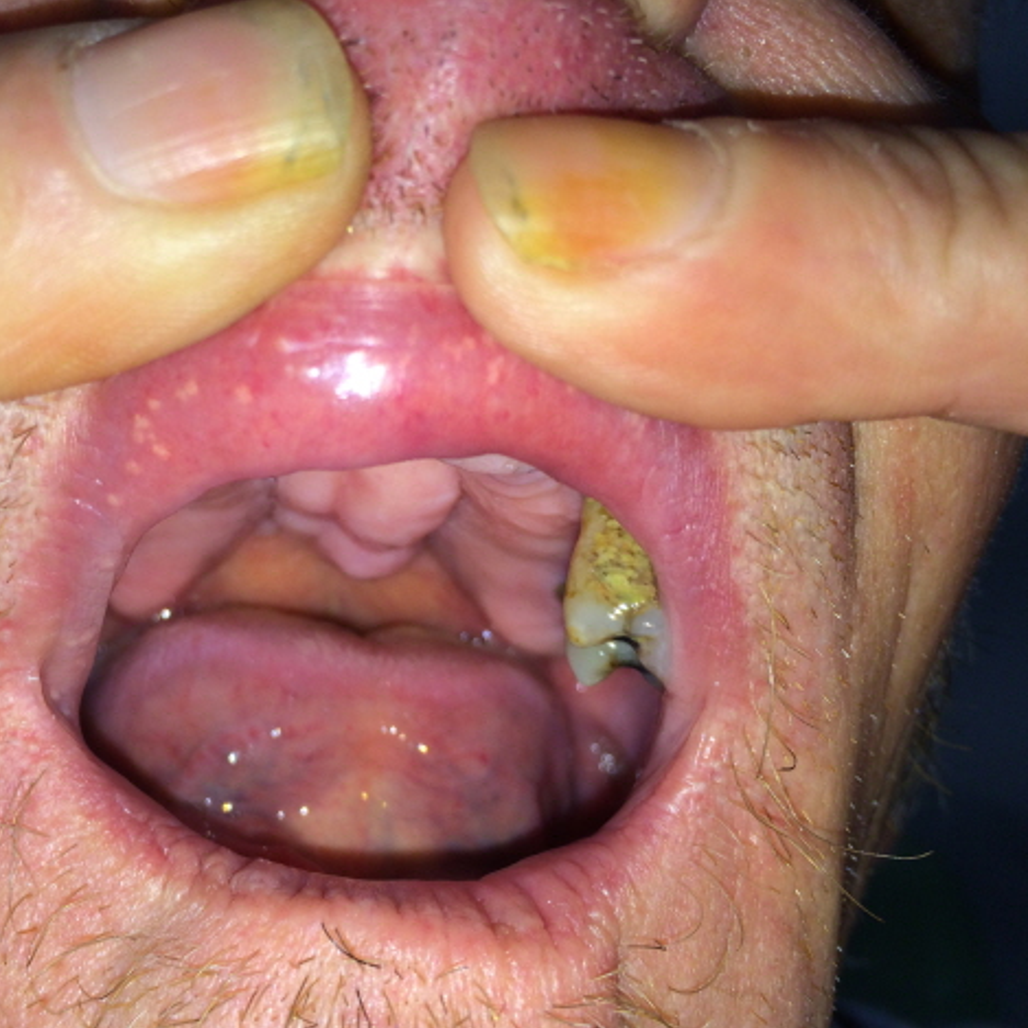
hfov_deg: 46.5
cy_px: 519
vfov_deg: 47.2
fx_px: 1176
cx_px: 342
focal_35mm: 35
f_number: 2.2
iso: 32
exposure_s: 1/507
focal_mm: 4.15
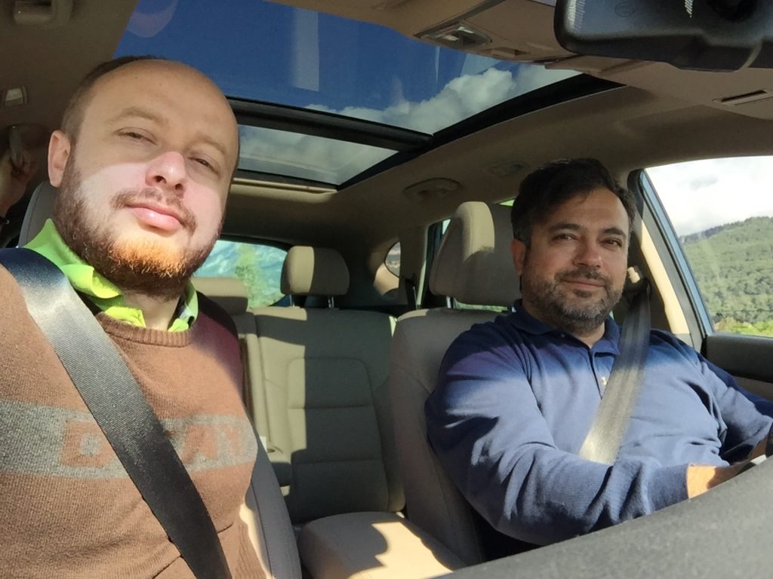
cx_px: 386
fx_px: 692
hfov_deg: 58.4
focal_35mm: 31
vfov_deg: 45.4
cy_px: 290
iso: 32
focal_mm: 2.65
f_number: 2.2
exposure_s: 1/260
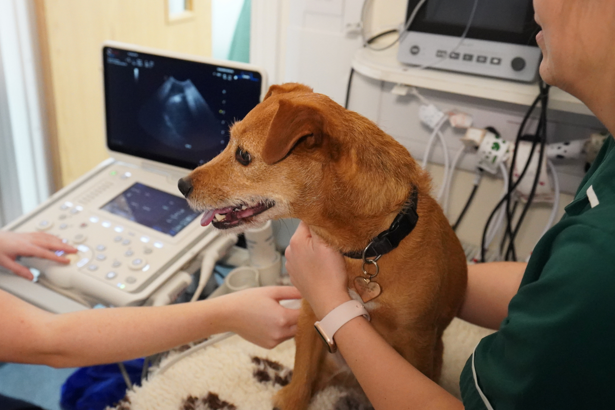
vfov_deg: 31.7
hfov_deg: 46.2
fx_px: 717
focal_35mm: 42
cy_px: 258
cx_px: 252
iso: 12800
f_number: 4
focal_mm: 30
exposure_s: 1/200
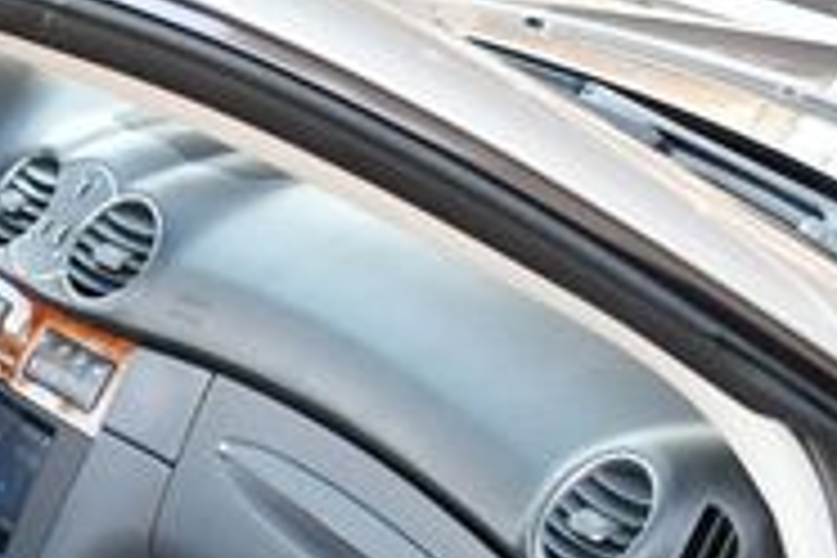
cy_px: 724
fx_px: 2883
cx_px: -392
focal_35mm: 124
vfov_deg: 10.8
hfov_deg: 15.3
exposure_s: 1/250
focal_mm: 18
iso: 720
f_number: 3.5
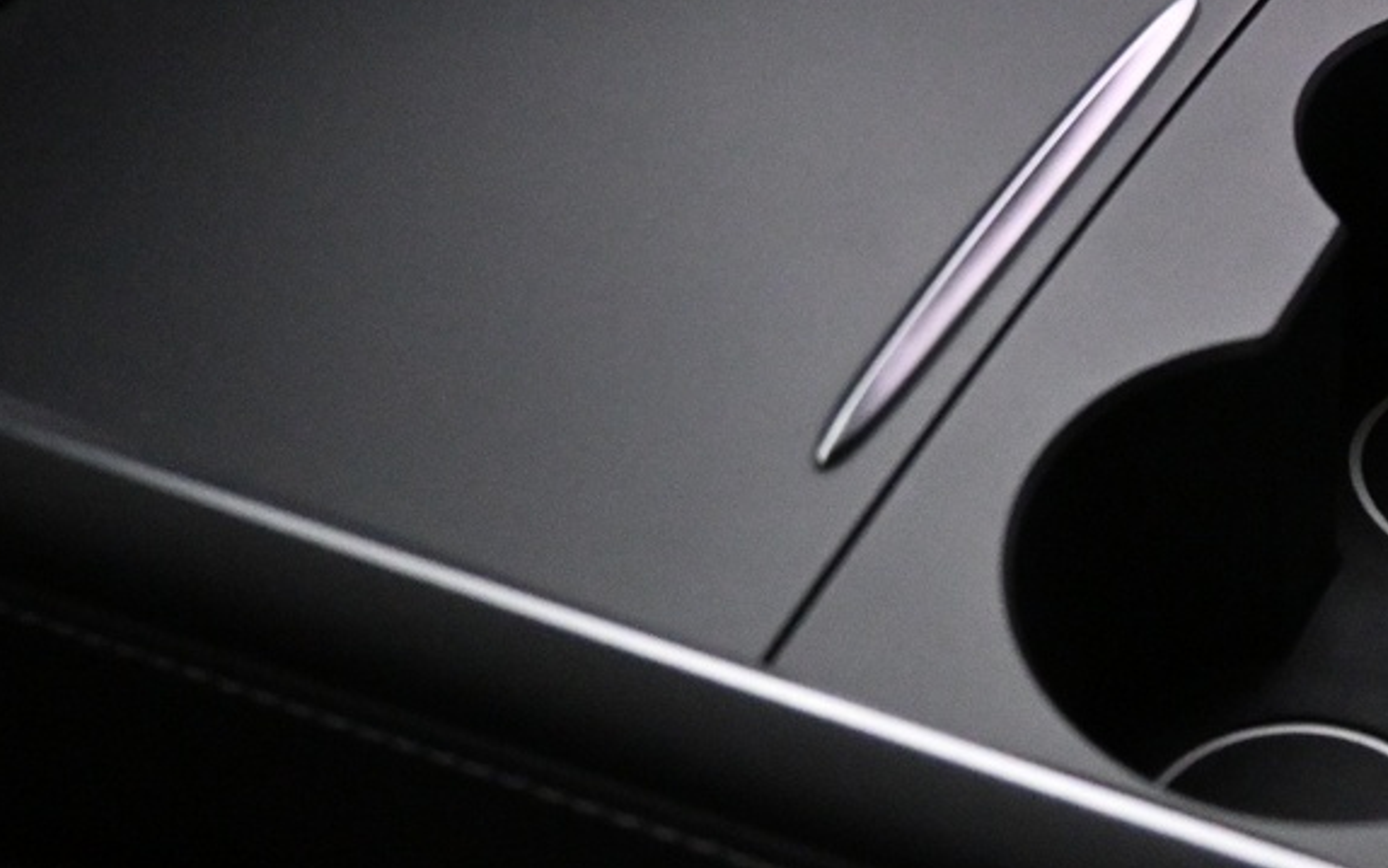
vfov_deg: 18.8
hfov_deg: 28.3
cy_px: 293
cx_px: 1325
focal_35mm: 69
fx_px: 2611
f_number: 3.5
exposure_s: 1/125
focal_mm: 16
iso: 4000
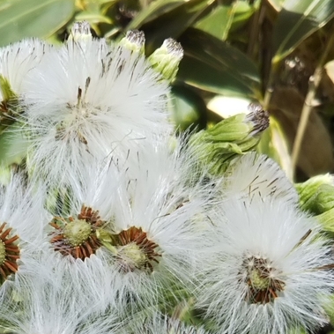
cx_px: 88
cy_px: 390
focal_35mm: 84
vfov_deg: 19.6
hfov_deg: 20.5
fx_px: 917
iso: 20
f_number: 2.2
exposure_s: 1/282
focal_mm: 4
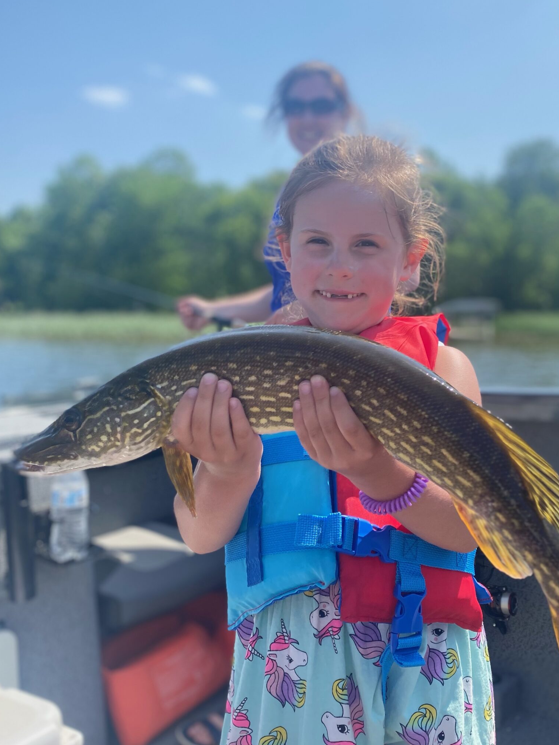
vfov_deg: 55.3
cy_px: 373
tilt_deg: -3.2
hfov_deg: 42.7
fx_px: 710
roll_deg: +0.0
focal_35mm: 33
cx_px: 341
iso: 32
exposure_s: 1/2028
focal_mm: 4.25
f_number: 1.8
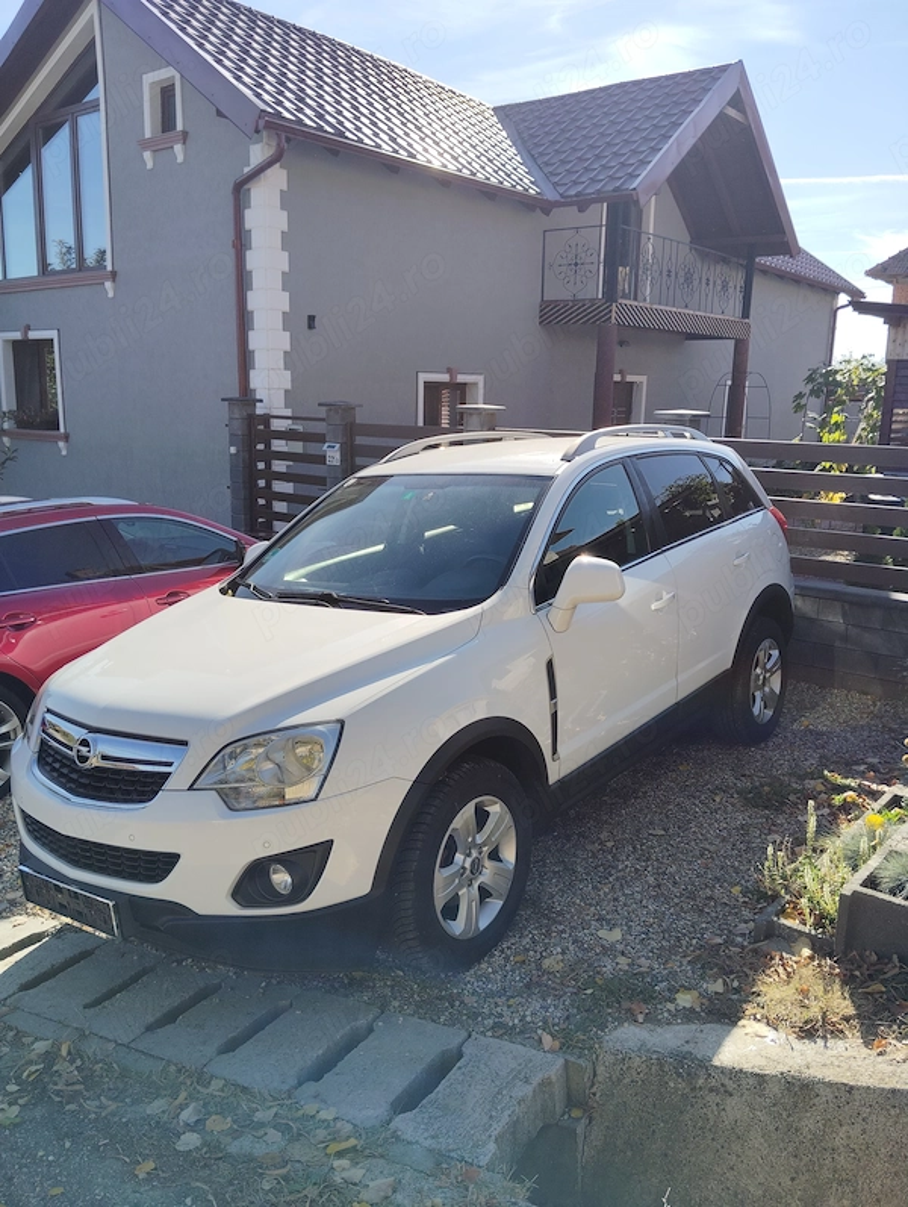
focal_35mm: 28
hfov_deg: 49.9
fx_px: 977
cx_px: 454
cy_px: 604
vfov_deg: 63.4
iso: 50
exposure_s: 1/679
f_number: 1.8
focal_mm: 4.22
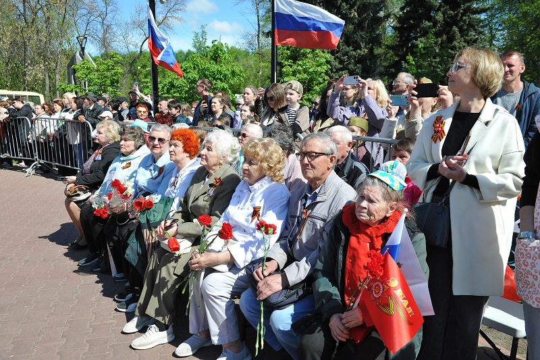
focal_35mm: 31
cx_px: 270
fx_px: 465
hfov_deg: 60.3
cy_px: 180
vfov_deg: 42.3
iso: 500
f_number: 6.3
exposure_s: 1/1000
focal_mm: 31
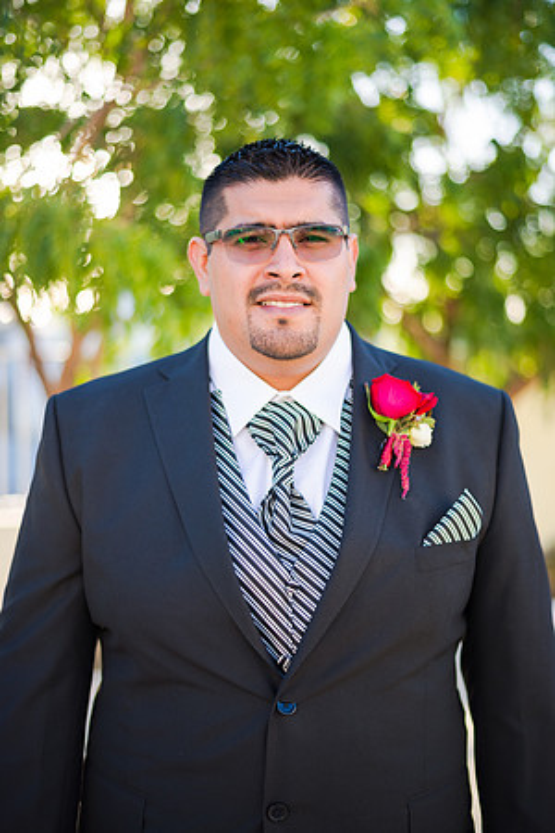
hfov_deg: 27.0
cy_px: 416
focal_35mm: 50
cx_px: 278
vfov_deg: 39.6
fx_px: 1156
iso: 125
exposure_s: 1/500
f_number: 1.8
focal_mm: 50
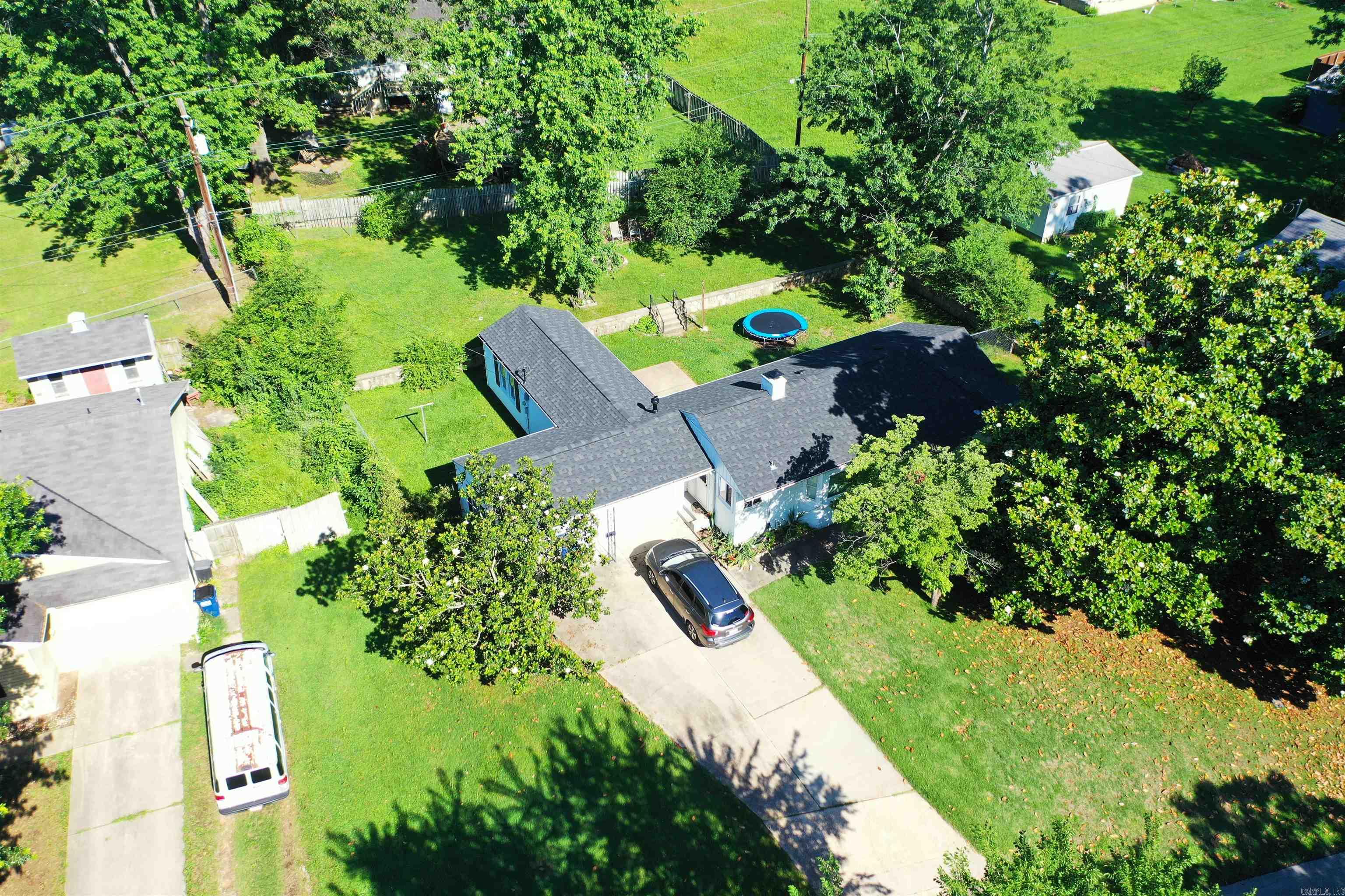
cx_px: 672
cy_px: 448
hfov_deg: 65.5
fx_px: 1046
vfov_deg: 46.4
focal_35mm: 28
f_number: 2.8
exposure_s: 1/800
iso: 100
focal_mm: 10.26
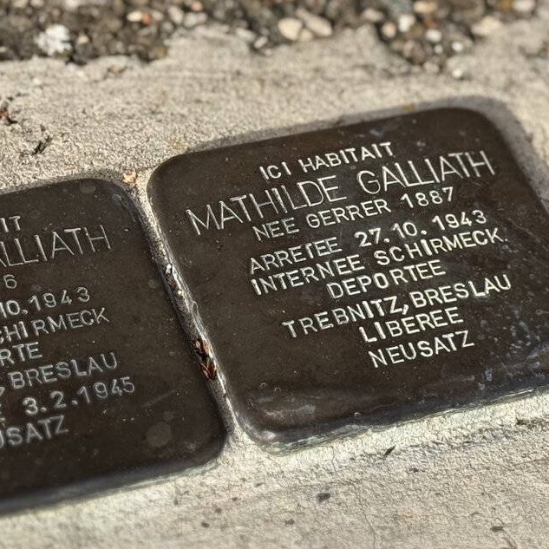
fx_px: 2404
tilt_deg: -36.9
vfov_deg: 13.0
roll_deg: -0.2
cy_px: 207
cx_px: 266
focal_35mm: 134
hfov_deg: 13.0
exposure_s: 1/2088
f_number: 1.78
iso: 64
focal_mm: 6.76
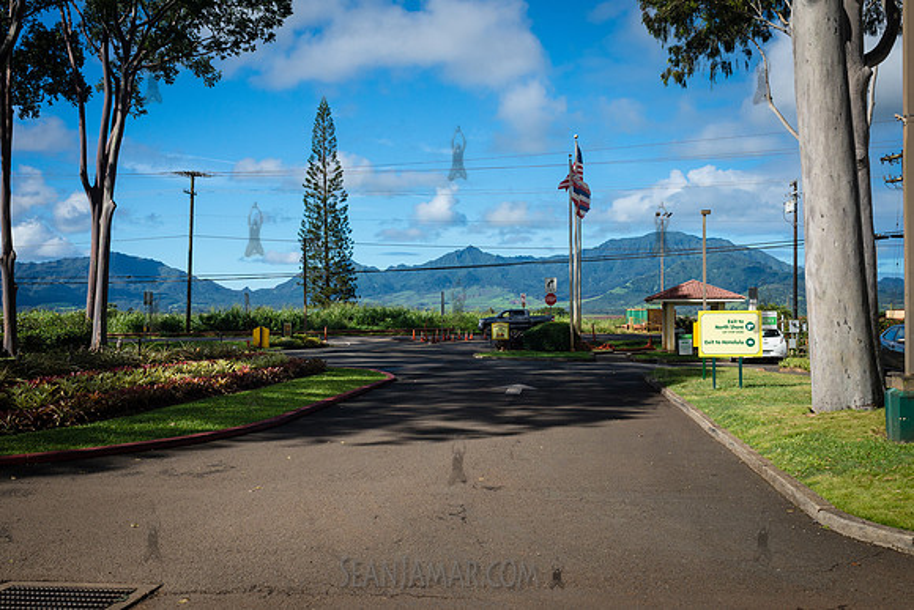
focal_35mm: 36
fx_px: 927
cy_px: 305
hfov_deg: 52.5
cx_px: 457
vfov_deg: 36.4
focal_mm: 35
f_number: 13
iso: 640
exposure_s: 1/500
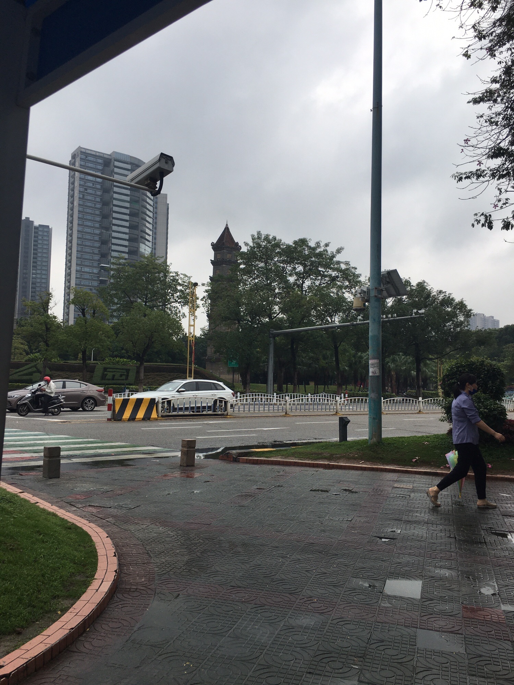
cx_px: 257
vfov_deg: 61.7
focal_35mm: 29
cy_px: 342
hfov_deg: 48.2
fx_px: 574
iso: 25
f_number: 2.2
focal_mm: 4.15
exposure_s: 1/2024
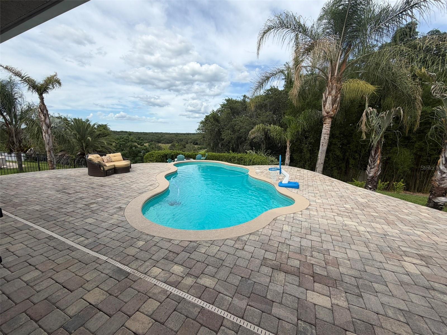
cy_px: 168
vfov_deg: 85.7
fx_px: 181
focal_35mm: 14
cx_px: 224
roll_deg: -0.7
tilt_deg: -10.7
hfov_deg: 102.1
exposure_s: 1/770
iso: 20
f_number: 2.2
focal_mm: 2.22
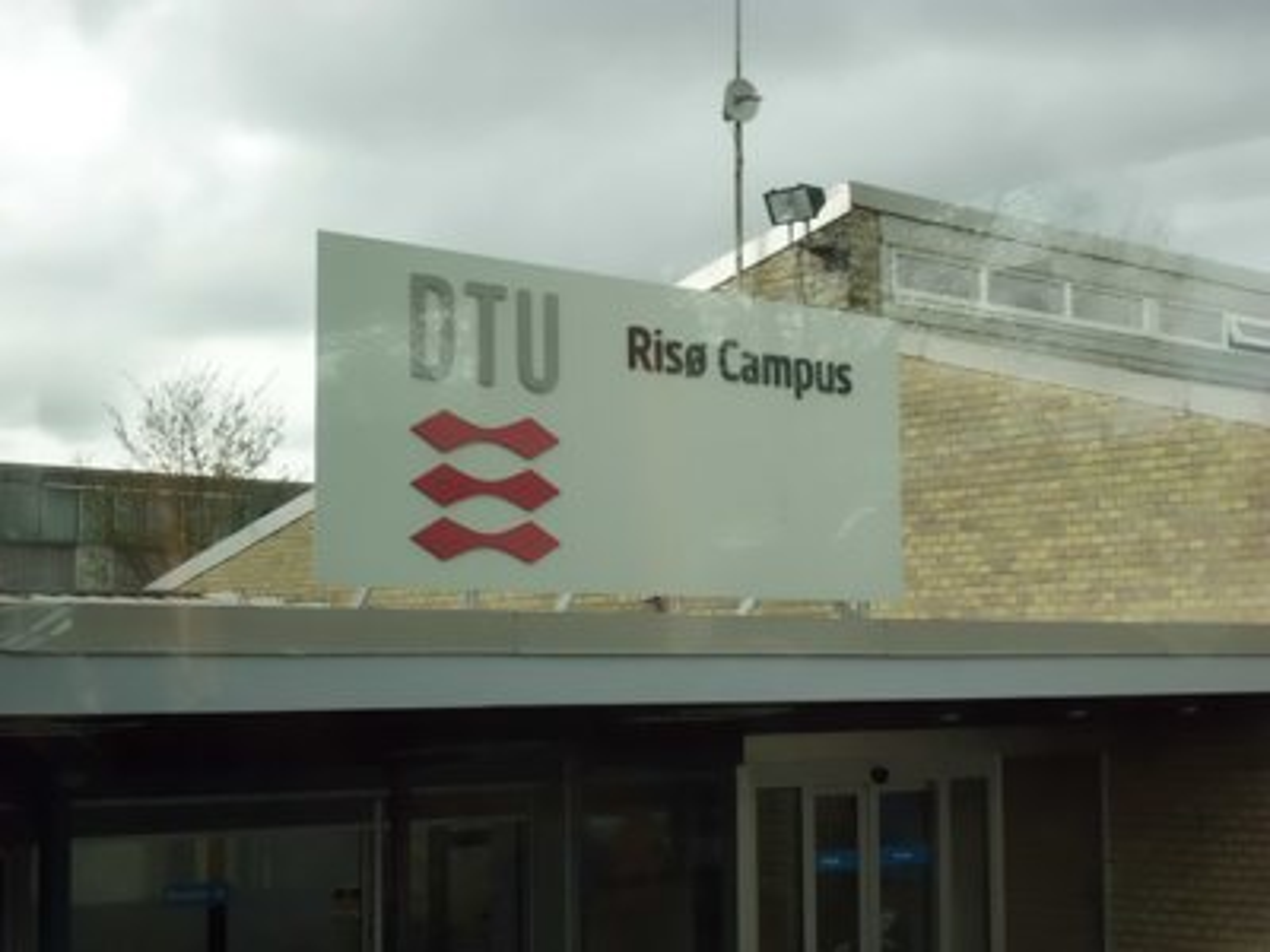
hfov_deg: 29.4
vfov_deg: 22.3
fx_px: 2421
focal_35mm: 66
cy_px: 476
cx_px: 635
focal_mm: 11.8
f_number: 5.3
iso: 400
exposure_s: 1/80
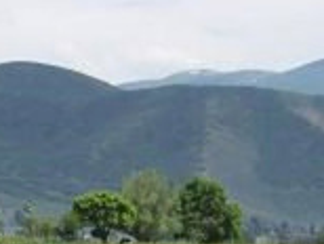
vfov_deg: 4.5
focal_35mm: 324
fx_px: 3037
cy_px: 446
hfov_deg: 6.1
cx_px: 38
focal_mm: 13.2
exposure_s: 1/640
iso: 64
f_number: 3.2
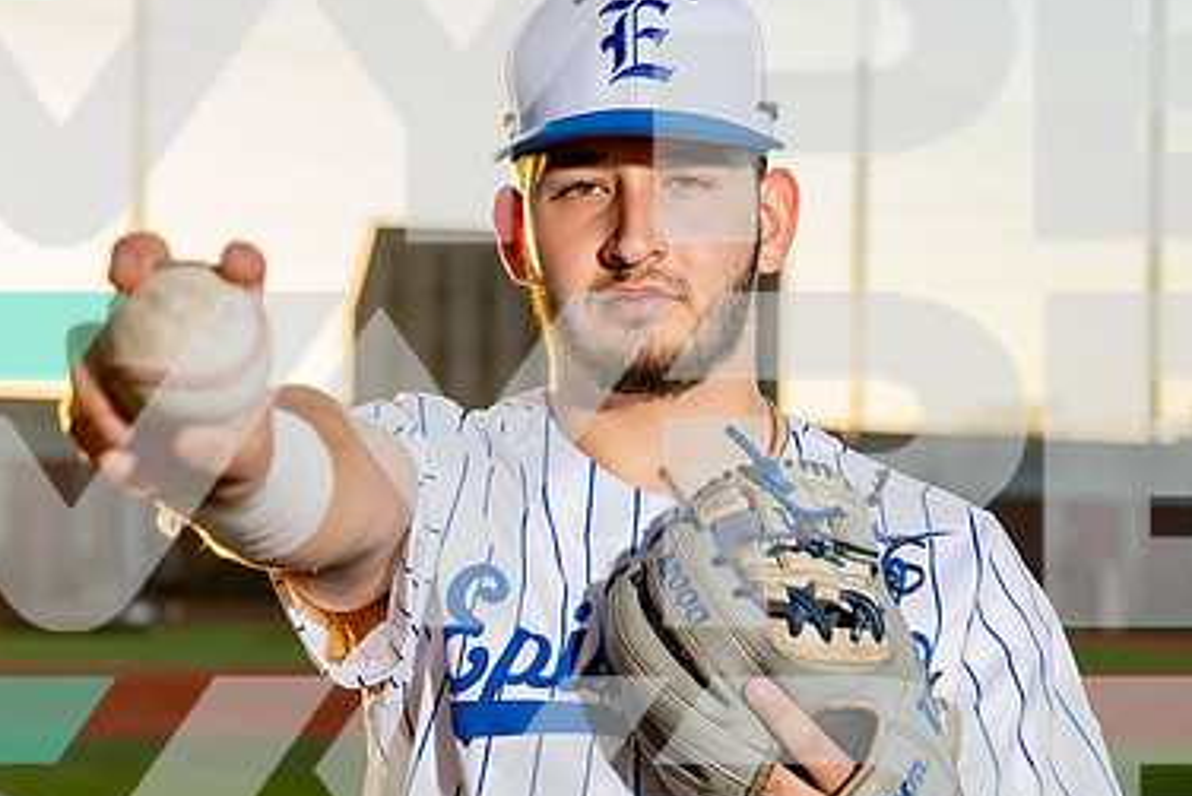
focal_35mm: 91
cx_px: 602
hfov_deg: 22.4
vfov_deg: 15.0
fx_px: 3014
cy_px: 461
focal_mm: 59
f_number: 4
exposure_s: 1/250
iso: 100
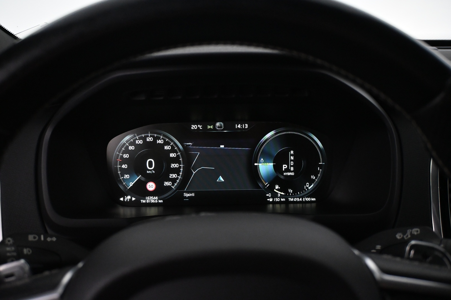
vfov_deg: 43.6
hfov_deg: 61.9
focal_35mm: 30
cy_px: 150
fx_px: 376
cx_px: 226
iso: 3200
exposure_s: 1/80
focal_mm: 20
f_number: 3.8
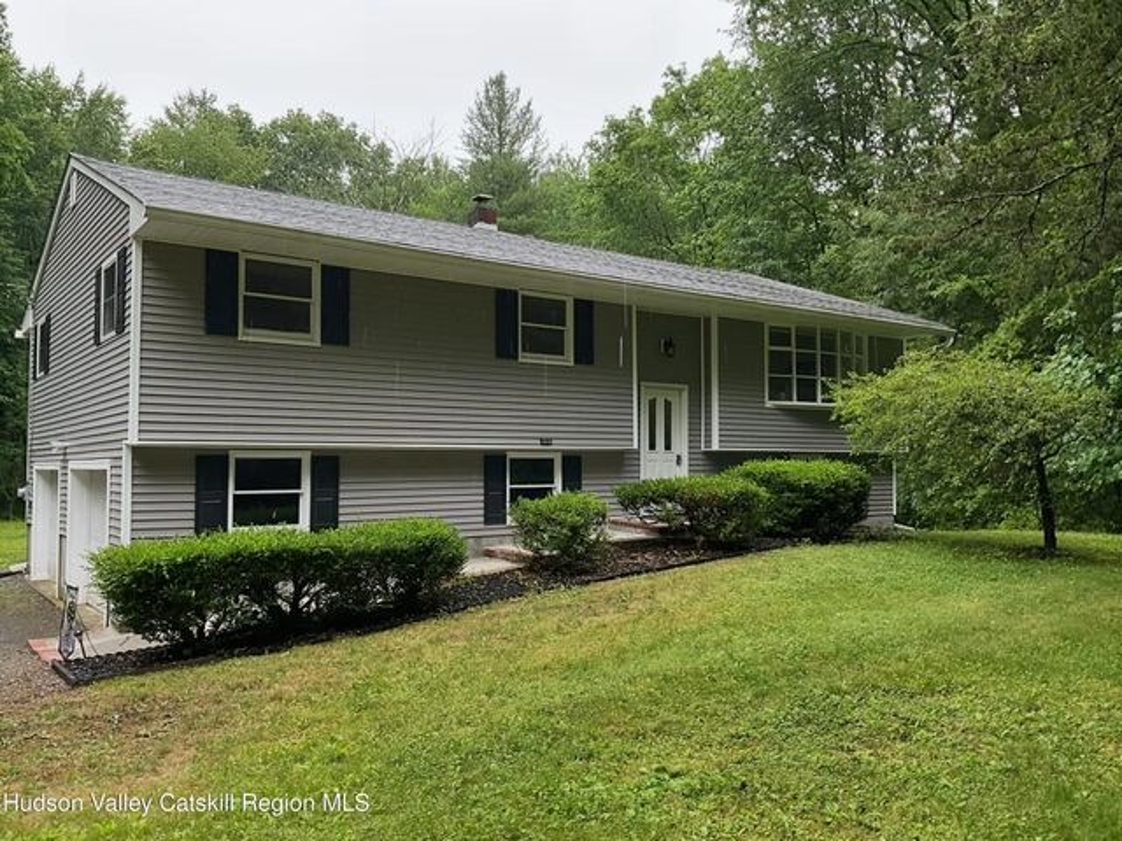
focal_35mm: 29
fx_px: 940
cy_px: 420
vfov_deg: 48.2
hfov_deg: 61.7
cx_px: 561
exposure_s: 1/122
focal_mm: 3
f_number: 1.8
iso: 50
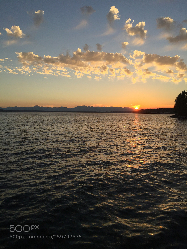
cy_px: 124
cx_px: 94
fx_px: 209
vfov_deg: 61.7
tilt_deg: -3.2
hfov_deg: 48.2
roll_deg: -0.2
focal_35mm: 29
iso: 32
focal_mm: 4.15
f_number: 2.2
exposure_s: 1/1522
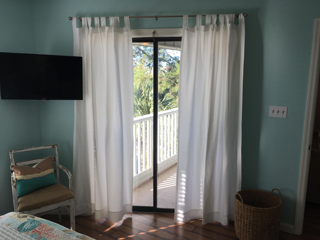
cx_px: 160
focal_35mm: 29
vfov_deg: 48.2
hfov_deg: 61.7
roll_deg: +0.0
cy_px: 120
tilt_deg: -10.4
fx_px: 268
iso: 25
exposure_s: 1/183
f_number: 2.2
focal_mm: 4.15
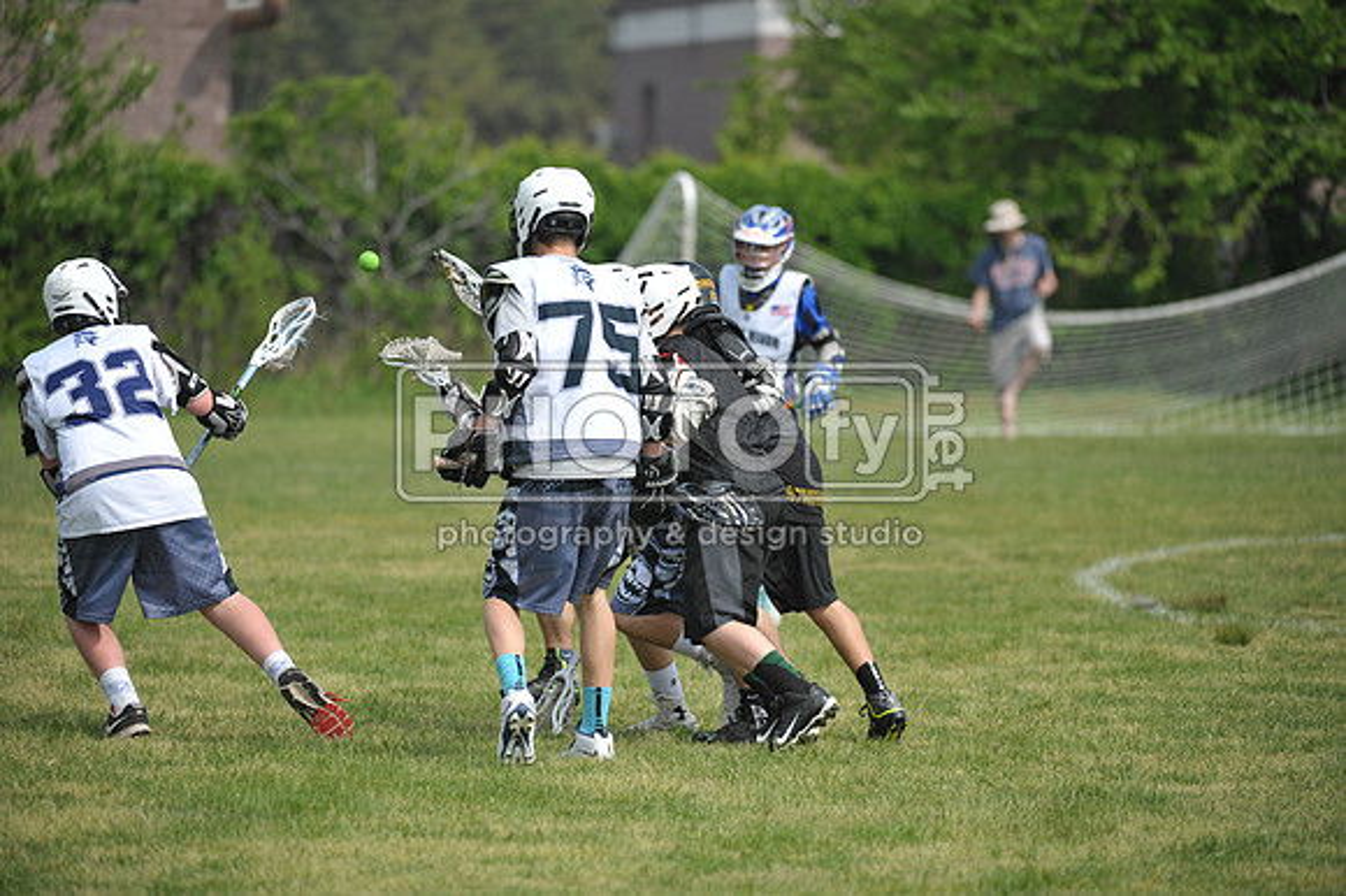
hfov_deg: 8.2
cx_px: 673
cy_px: 448
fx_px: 9342
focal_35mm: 250
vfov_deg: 5.5
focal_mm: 250
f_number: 4
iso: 640
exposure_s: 1/3200
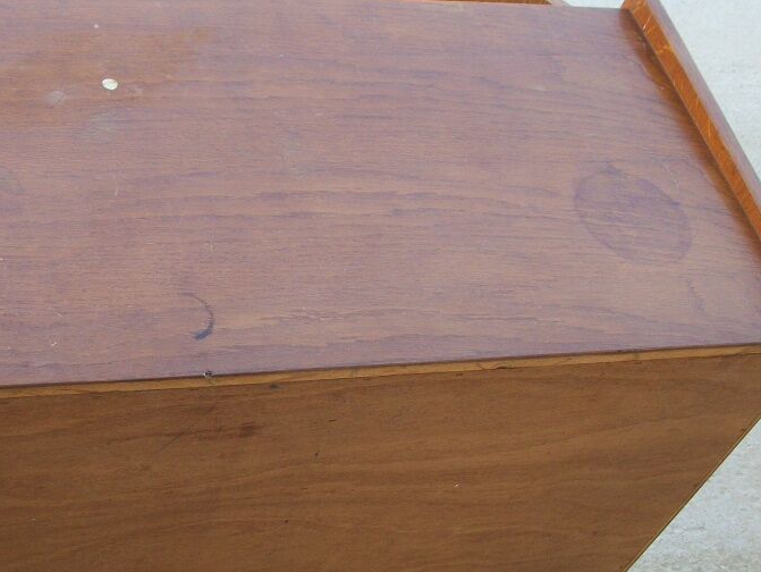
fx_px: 1342
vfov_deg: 24.0
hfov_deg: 31.2
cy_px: 344
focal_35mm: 61
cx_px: 198
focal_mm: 5.7
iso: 80
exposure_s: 1/160
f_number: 2.9
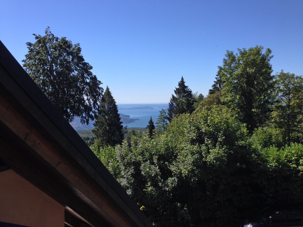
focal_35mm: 33
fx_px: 289
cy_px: 114
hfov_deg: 55.4
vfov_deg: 42.9
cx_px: 152
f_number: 2.4
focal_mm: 4.12
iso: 50
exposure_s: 1/1130
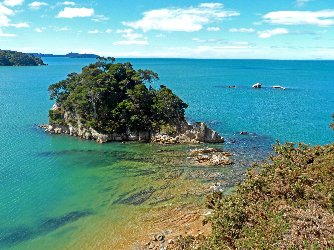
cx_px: 167
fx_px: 270
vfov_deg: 49.7
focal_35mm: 28
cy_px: 125
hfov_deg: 63.4
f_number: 3.1
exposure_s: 1/500
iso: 80
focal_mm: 4.9
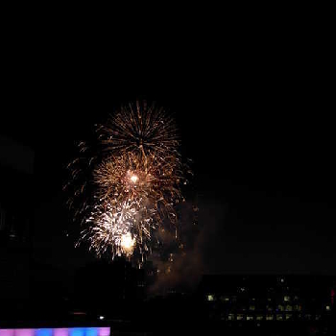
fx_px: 505
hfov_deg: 36.8
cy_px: 202
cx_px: 168
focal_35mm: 46
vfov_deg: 36.7
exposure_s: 1/7.7
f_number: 2.9
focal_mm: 6.3
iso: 79
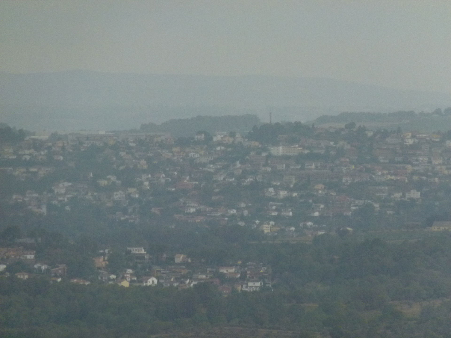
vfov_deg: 2.5
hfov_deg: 3.3
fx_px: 7817
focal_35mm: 600
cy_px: 169
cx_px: 226
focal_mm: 108
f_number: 5.2
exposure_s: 1/500
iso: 320
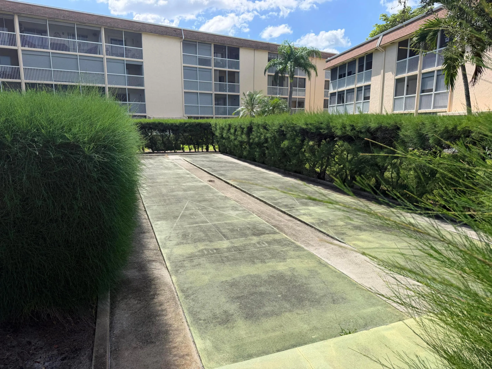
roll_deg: +0.0
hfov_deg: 71.6
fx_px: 341
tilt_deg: -8.8
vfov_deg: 56.8
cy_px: 184
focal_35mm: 24
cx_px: 246
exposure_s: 1/3145
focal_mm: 6.76
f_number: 1.78
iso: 100
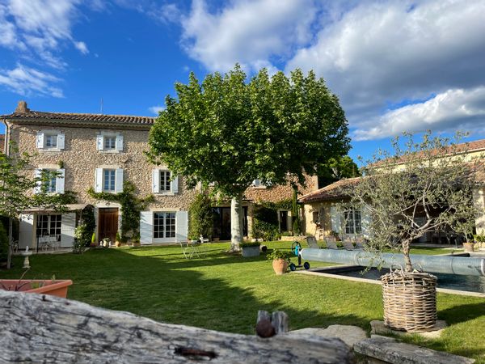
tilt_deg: +6.9
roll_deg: +1.6
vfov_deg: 53.1
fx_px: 364
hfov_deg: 67.3
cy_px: 182
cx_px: 242
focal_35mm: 26
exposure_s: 1/2353
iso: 32
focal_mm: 4.2
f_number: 1.6
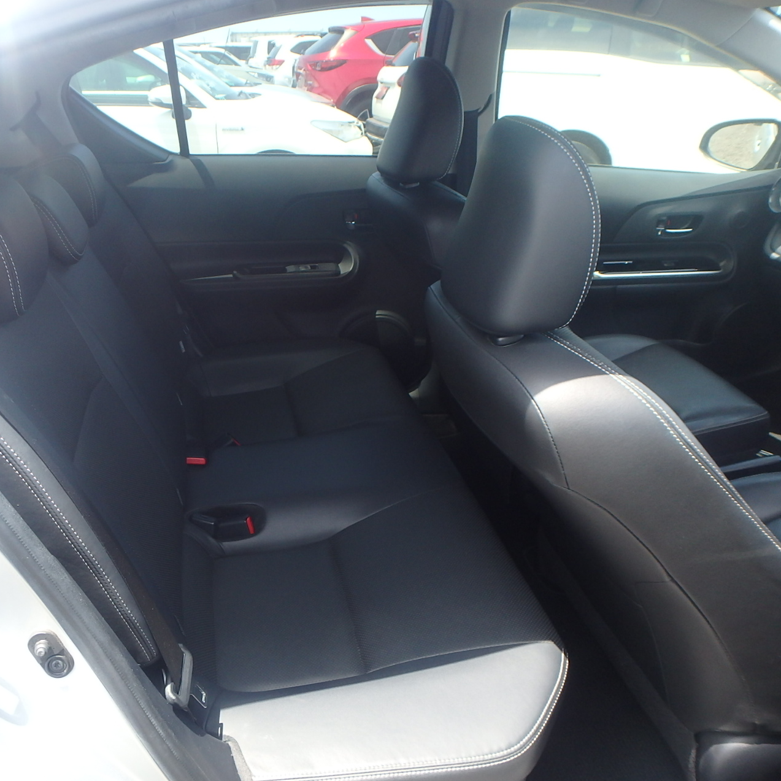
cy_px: 417
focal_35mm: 28
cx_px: 236
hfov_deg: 55.6
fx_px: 715
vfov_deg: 57.3
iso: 125
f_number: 3.5
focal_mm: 3.7
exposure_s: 1/125
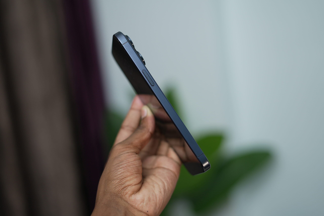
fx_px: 450
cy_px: 108
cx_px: 162
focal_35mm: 50
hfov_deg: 39.6
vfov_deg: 27.0
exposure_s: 1/100
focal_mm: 50
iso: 320
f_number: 2.2
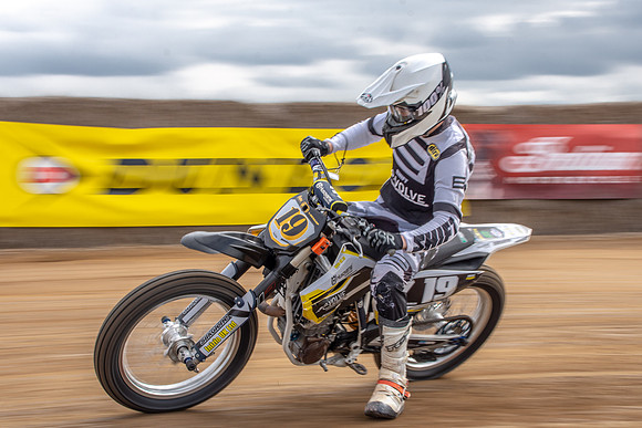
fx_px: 1698
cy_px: 214
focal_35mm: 95
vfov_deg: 14.4
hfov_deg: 21.4
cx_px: 321
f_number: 13
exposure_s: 1/100
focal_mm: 60
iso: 125
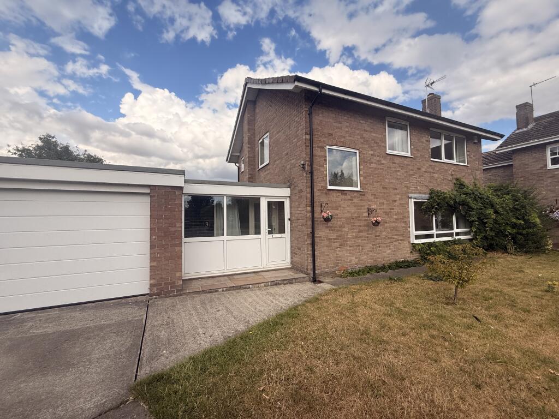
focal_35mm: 14
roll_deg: +0.8
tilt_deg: +2.9
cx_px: 280
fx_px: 226
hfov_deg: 102.1
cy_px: 210
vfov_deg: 85.7
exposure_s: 1/1745
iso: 64
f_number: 2.2
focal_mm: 2.22
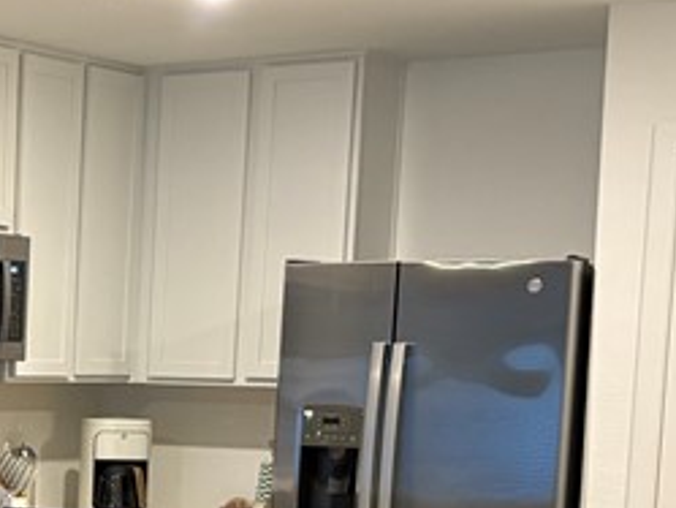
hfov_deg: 17.7
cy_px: 619
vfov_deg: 13.4
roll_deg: -1.0
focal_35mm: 107
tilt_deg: -6.5
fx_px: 2091
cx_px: -92
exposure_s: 1/60
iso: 320
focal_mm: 5.96
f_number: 1.6
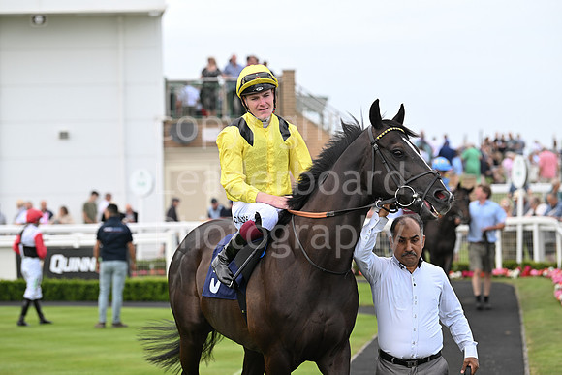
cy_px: 188
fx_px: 2342
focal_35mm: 150
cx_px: 281
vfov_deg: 9.2
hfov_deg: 13.7
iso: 400
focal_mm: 150
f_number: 4.5
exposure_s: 1/800
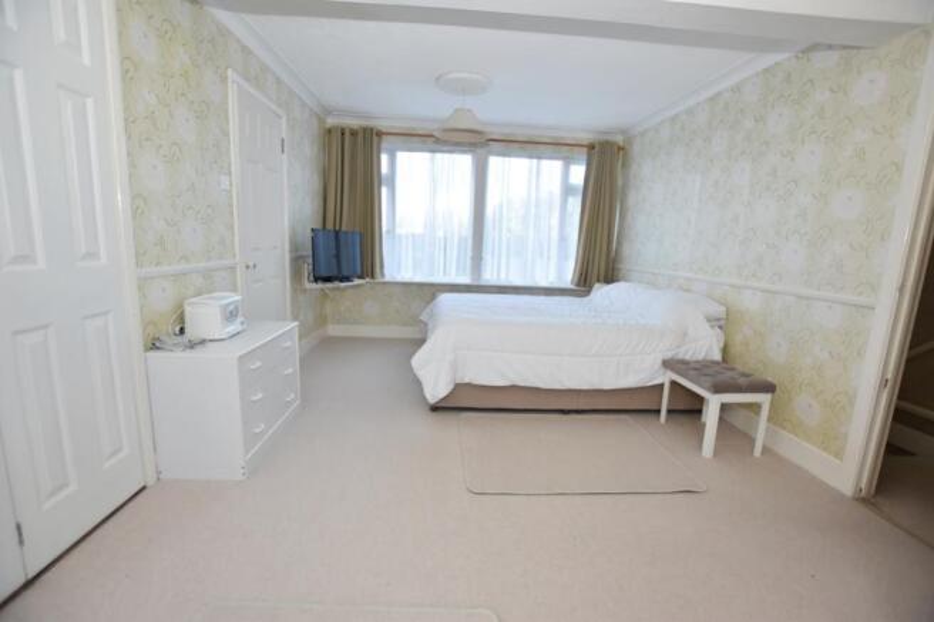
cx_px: 467
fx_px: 389
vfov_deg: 77.3
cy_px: 311
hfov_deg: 100.4
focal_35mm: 15
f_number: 3.5
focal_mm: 10
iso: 640
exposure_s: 1/250
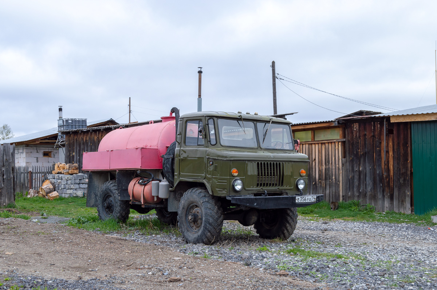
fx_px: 564
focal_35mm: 46
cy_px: 145
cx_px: 218
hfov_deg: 42.4
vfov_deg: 28.9
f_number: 7.1
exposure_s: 1/200
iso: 200
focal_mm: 31
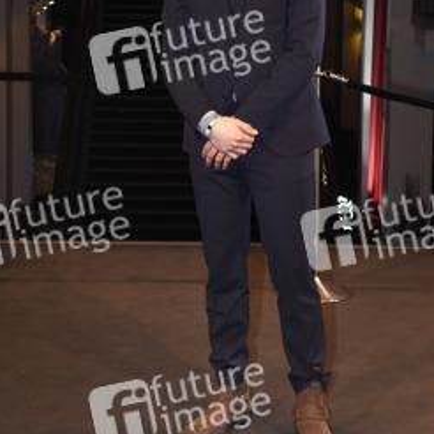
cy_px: 141
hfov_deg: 19.1
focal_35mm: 91
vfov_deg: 19.0
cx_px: 231
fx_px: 1291
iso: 800
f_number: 6.3
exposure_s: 1/80
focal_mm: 44
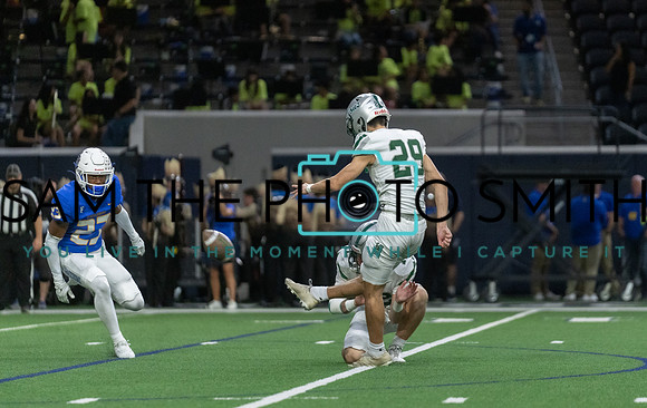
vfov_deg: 5.5
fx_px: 4256
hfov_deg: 8.7
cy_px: 192
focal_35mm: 241
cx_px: 379
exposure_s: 1/1250
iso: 5000
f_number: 2.8
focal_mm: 200
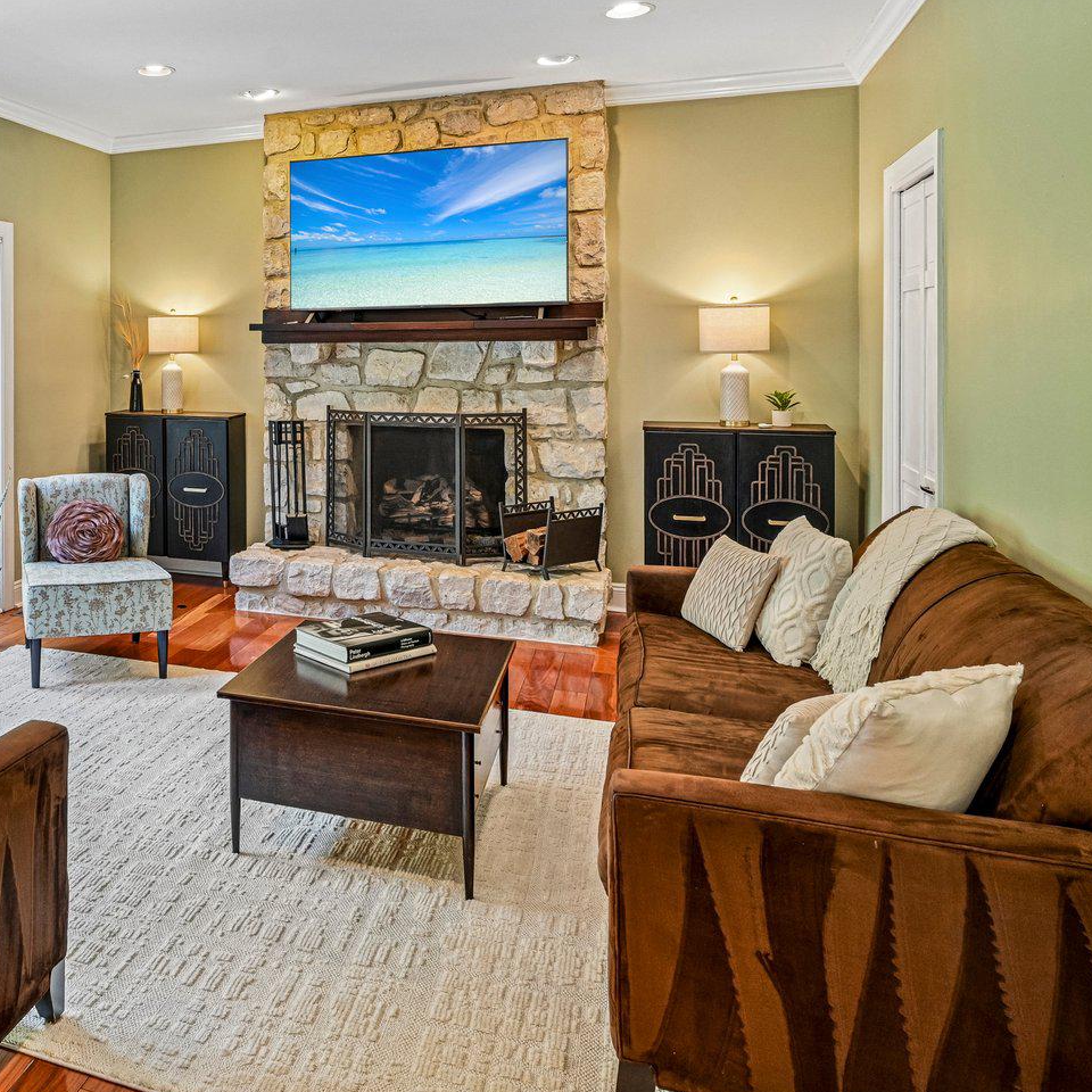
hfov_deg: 51.6
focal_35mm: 29
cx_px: 195
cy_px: 348
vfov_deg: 54.3
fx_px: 1035
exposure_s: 1/30
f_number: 8
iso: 800
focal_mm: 16
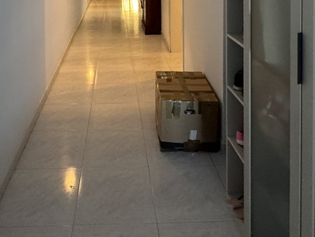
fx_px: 328
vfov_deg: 33.0
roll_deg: +1.1
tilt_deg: -1.8
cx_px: 124
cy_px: -44
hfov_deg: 51.0
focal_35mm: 36
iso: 640
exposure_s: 1/50
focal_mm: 2.22
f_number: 2.2
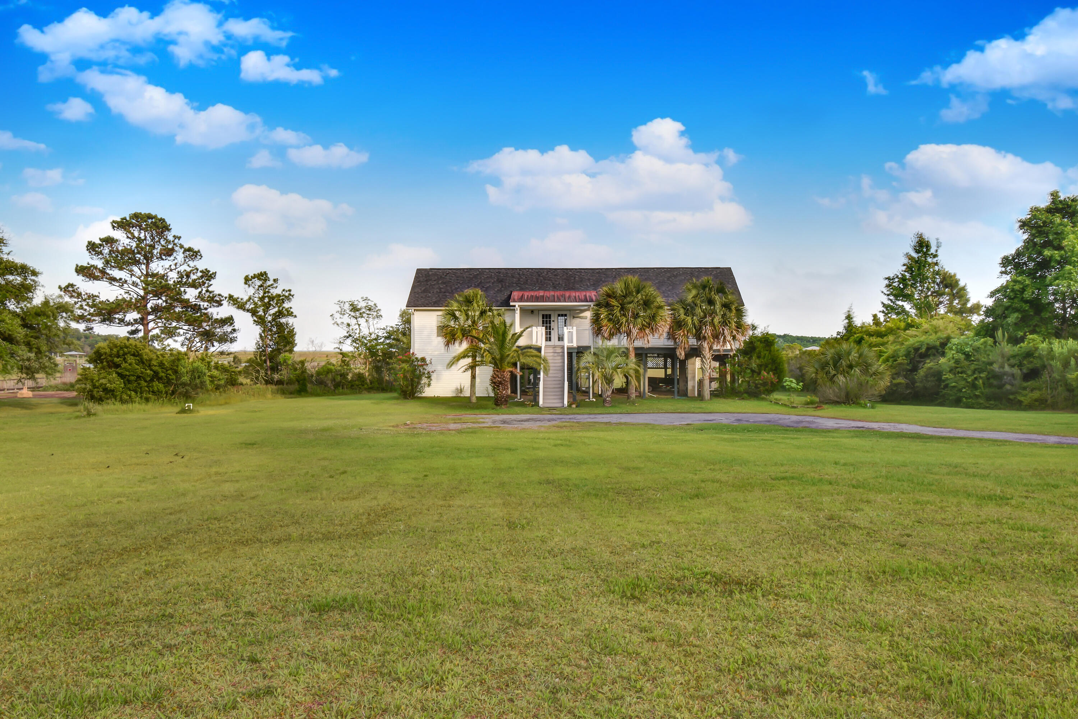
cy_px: 360
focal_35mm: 30
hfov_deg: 61.9
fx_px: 898
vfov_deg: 43.6
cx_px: 539
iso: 100
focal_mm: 20
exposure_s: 1/20
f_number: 22
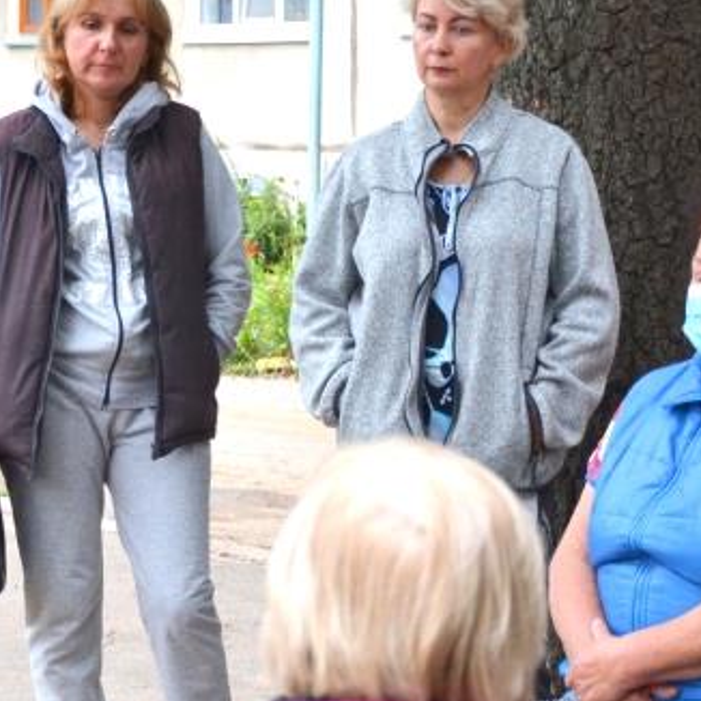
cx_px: 340
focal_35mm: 160
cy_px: 245
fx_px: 3666
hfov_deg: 10.9
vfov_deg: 10.9
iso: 800
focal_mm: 40
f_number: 4.5
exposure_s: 1/30
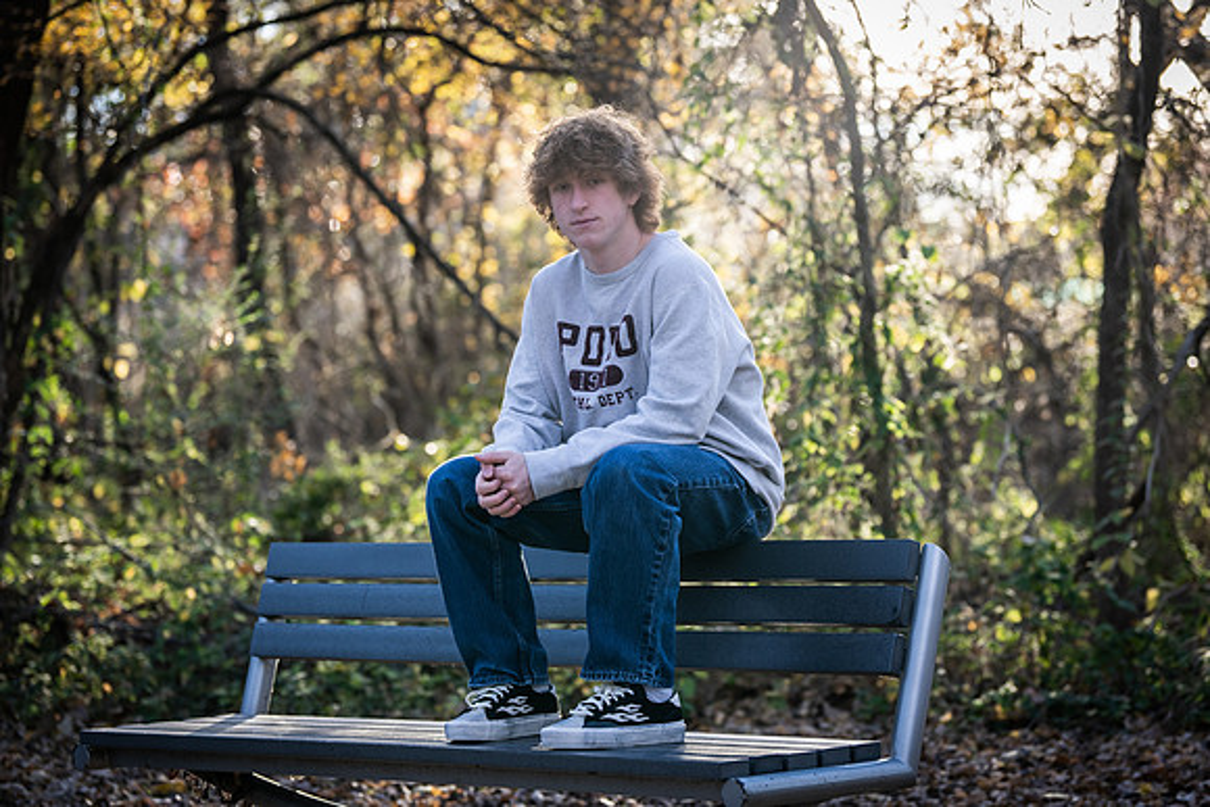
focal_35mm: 109
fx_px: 3660
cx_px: 605
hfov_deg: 18.8
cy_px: 404
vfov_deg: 12.6
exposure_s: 1/320
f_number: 2.8
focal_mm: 92
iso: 250
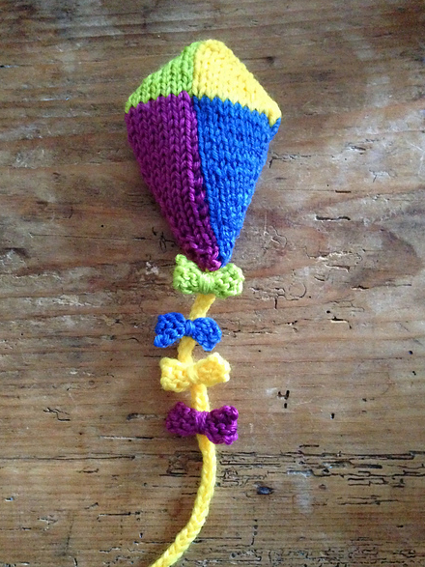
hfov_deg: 39.6
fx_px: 590
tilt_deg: -82.6
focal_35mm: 36
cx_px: 204
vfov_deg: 51.3
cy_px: 304
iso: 800
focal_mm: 4.12
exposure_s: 1/15
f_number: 2.4
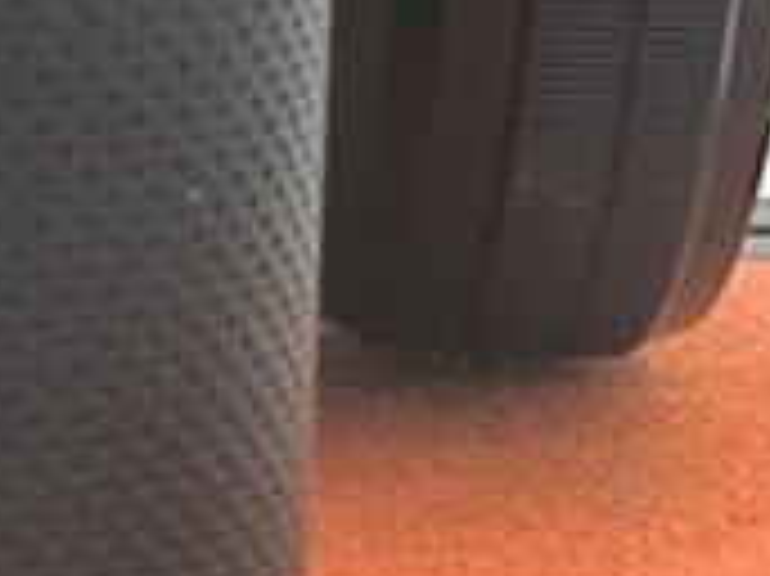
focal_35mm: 72
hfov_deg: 24.9
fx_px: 1600
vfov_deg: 18.8
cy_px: -187
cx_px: -108
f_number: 2
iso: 159
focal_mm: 1.83
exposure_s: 1/100
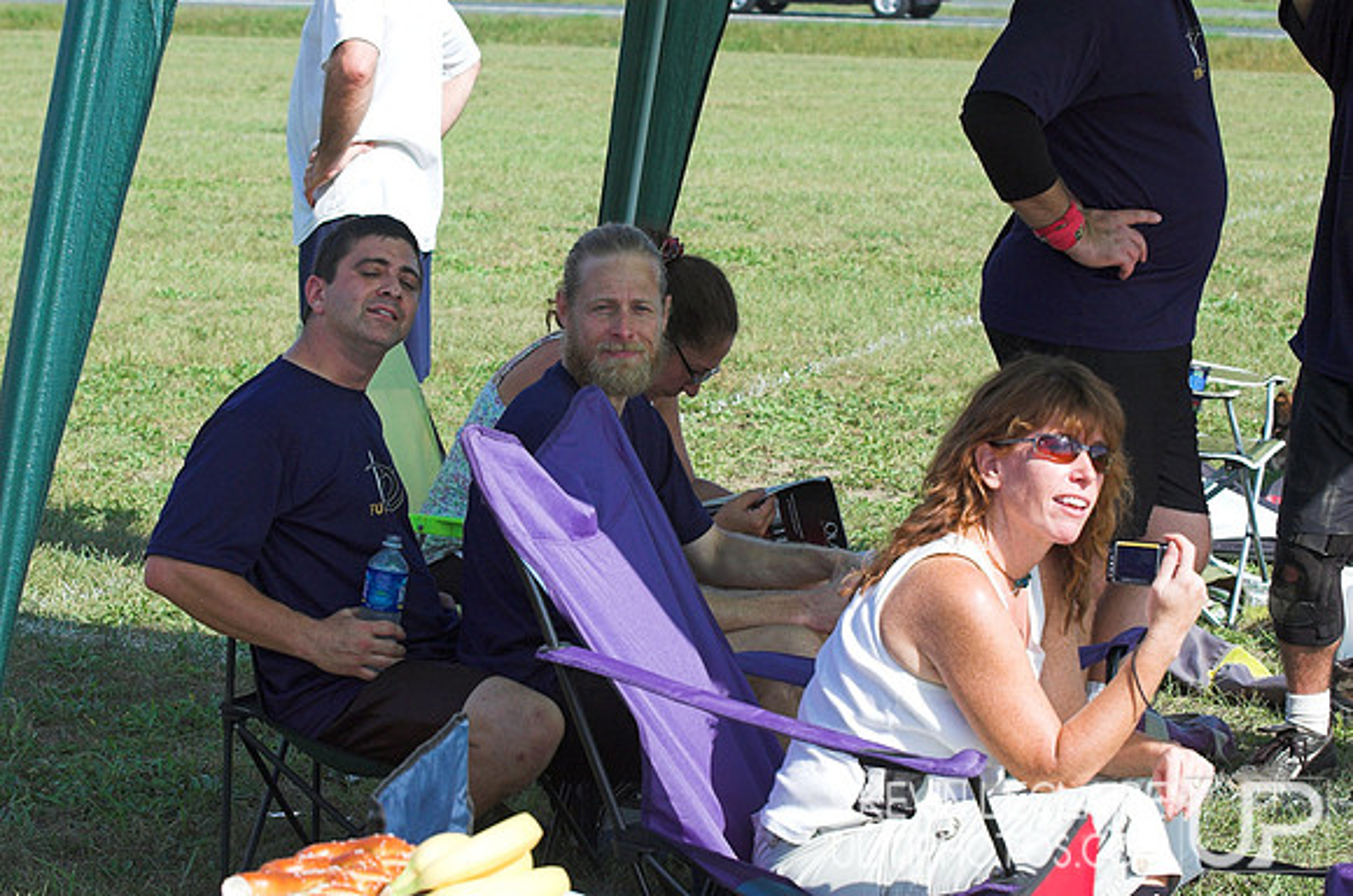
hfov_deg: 19.5
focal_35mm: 105
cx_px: 676
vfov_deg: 13.0
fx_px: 3938
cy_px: 448
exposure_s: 1/500
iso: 200
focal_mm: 70
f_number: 7.1
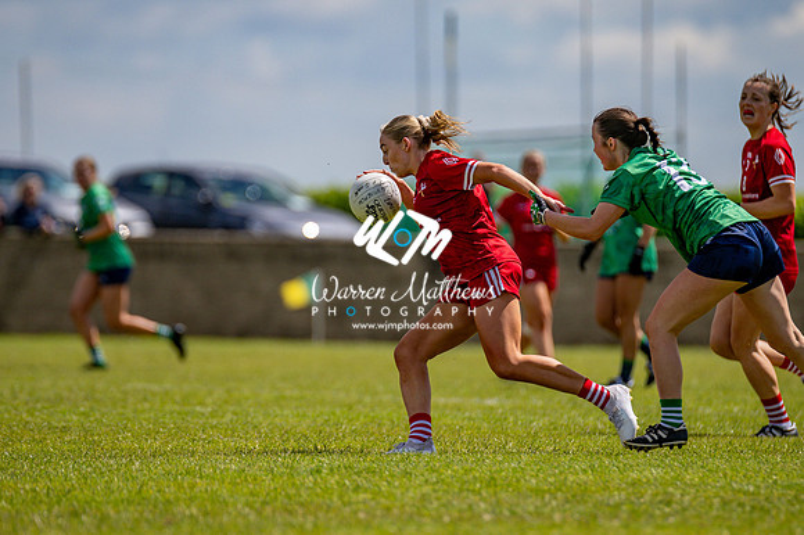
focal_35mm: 450
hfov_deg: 4.6
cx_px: 402
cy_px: 268
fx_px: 10044
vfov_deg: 3.1
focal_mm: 300
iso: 125
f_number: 2.8
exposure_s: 1/6400
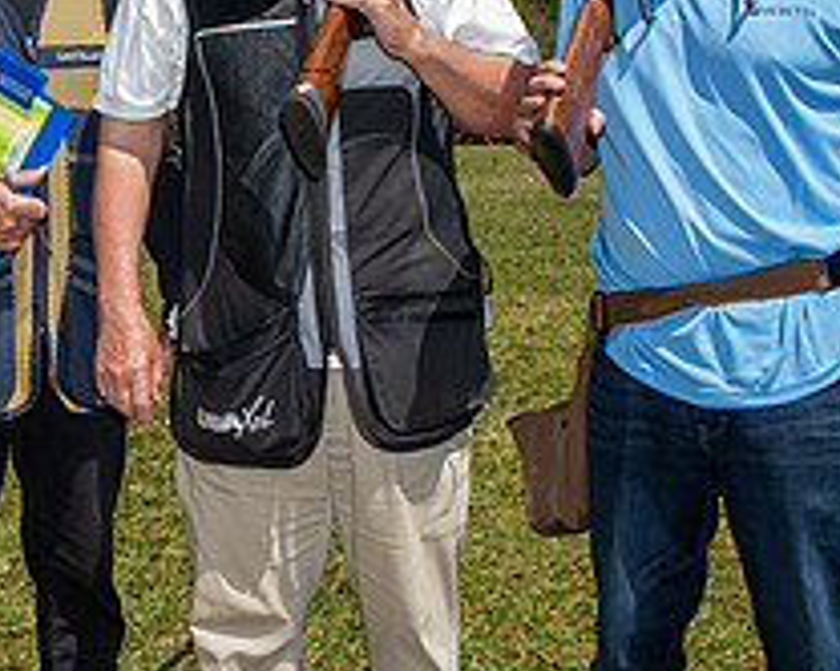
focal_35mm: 68
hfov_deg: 27.3
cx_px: 162
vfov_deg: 22.4
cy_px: 352
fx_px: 1689
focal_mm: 26
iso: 50
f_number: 7.1
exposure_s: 1/250
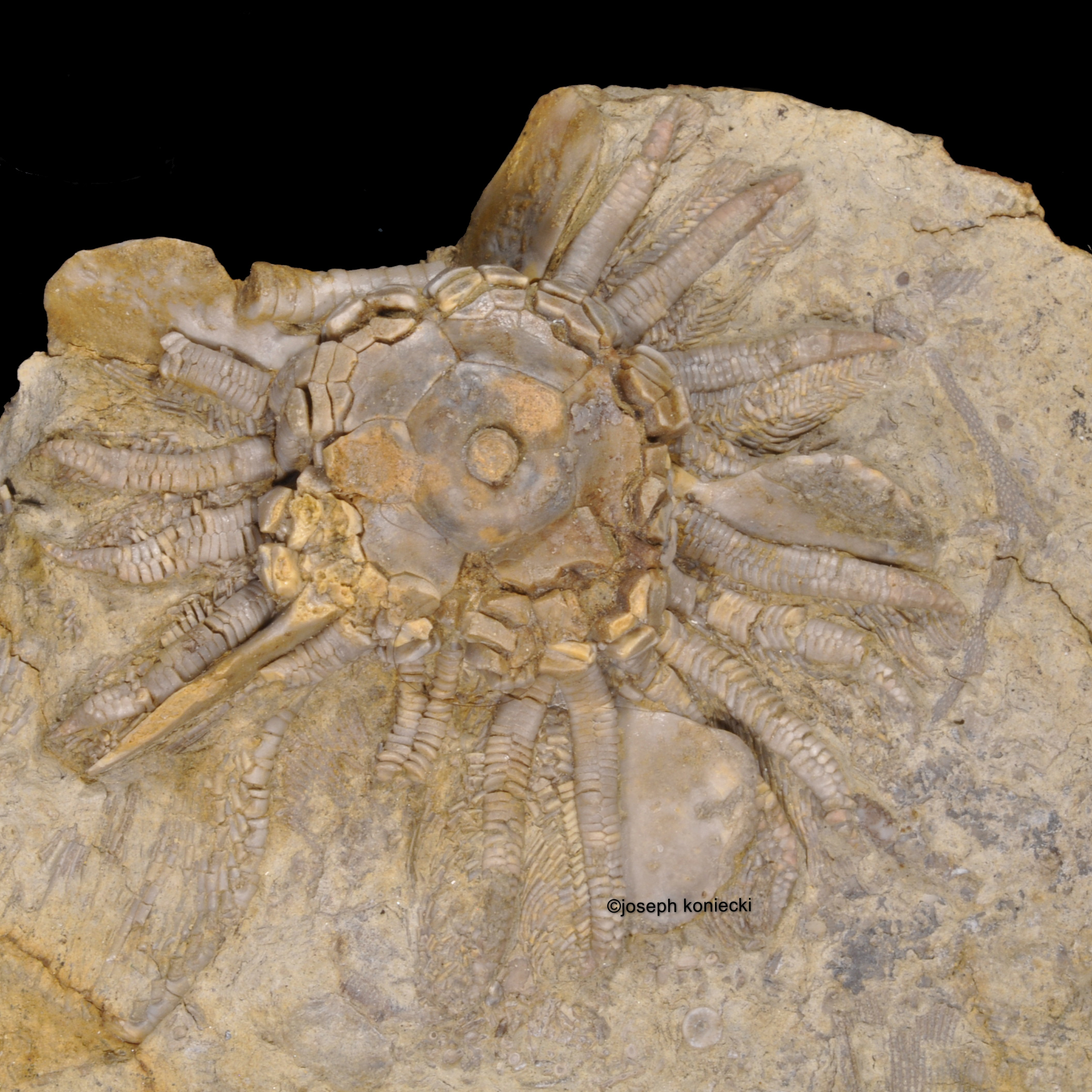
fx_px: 4140
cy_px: 544
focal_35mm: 116
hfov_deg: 15.0
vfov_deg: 15.0
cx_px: 429
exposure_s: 1/8
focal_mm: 60
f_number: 36
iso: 200
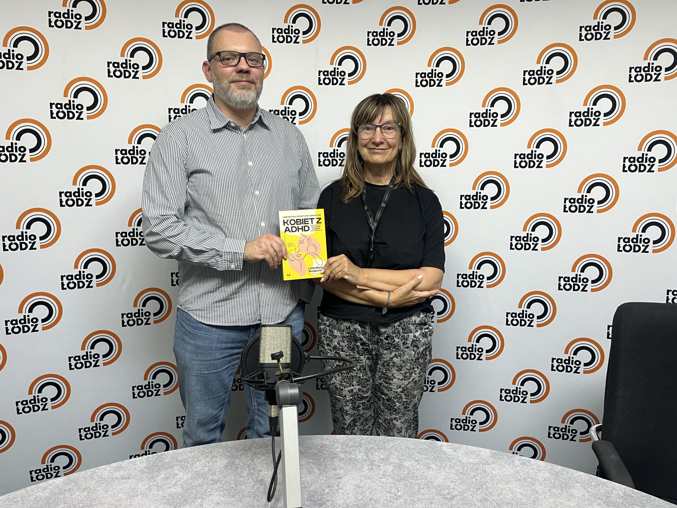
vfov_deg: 53.1
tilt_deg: -10.2
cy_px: 254
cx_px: 338
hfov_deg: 67.3
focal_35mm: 26
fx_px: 508
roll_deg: -0.8
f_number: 1.6
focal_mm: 5.1
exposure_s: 1/50
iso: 80
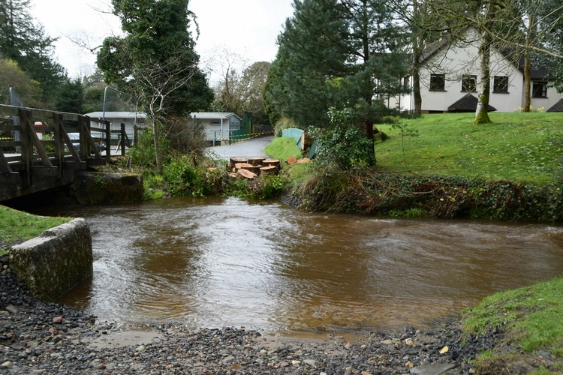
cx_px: 282
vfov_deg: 38.4
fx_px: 539
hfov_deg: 55.1
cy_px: 188
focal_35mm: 34
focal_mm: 23
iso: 100
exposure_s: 1/160
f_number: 6.3
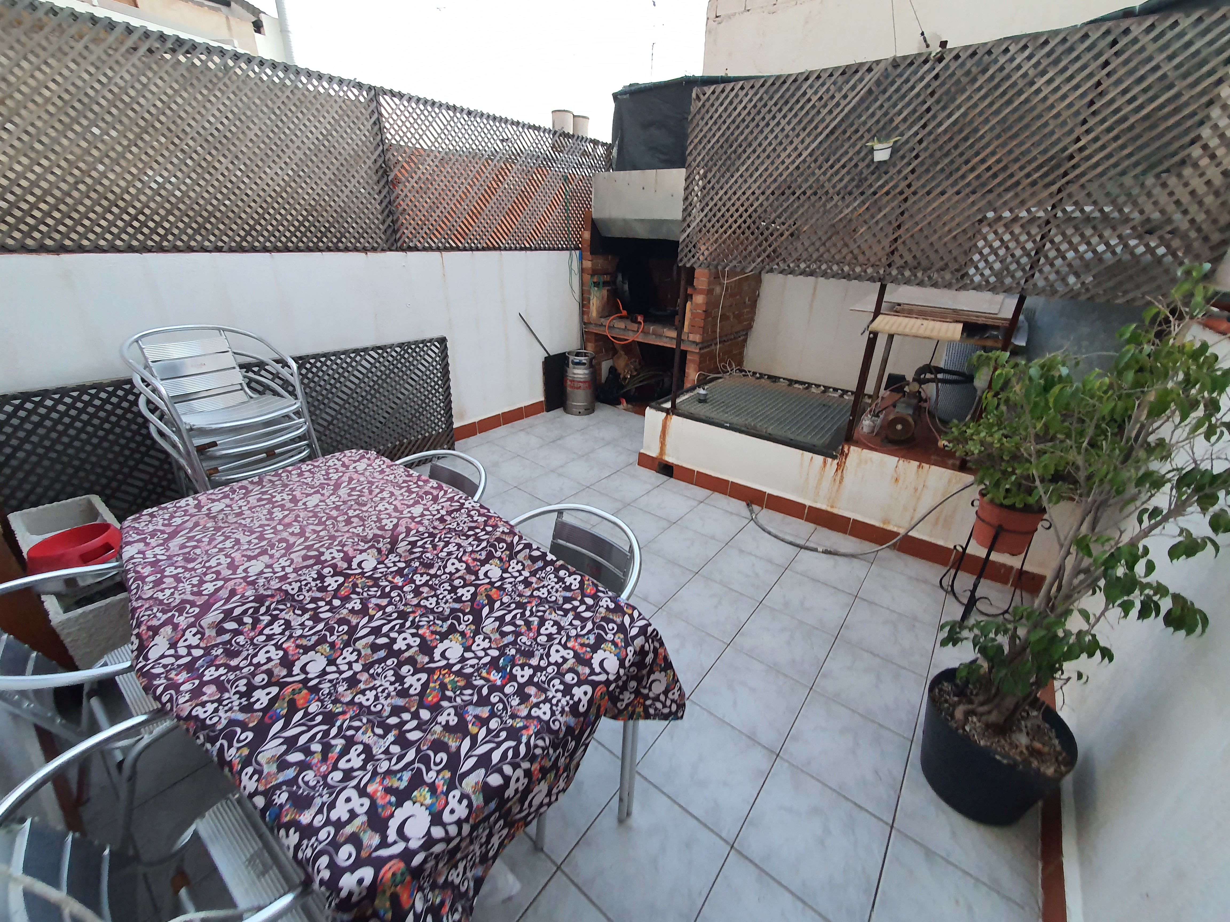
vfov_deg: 89.9
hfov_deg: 106.2
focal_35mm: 13
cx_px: 615
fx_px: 462
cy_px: 461
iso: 200
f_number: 2.2
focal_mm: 1.8
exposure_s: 1/50
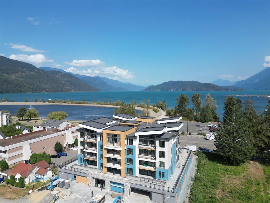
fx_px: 187
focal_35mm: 24
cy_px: 102
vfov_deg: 56.8
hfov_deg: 71.6
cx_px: 135
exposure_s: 1/3200
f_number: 1.7
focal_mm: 6.72
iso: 120
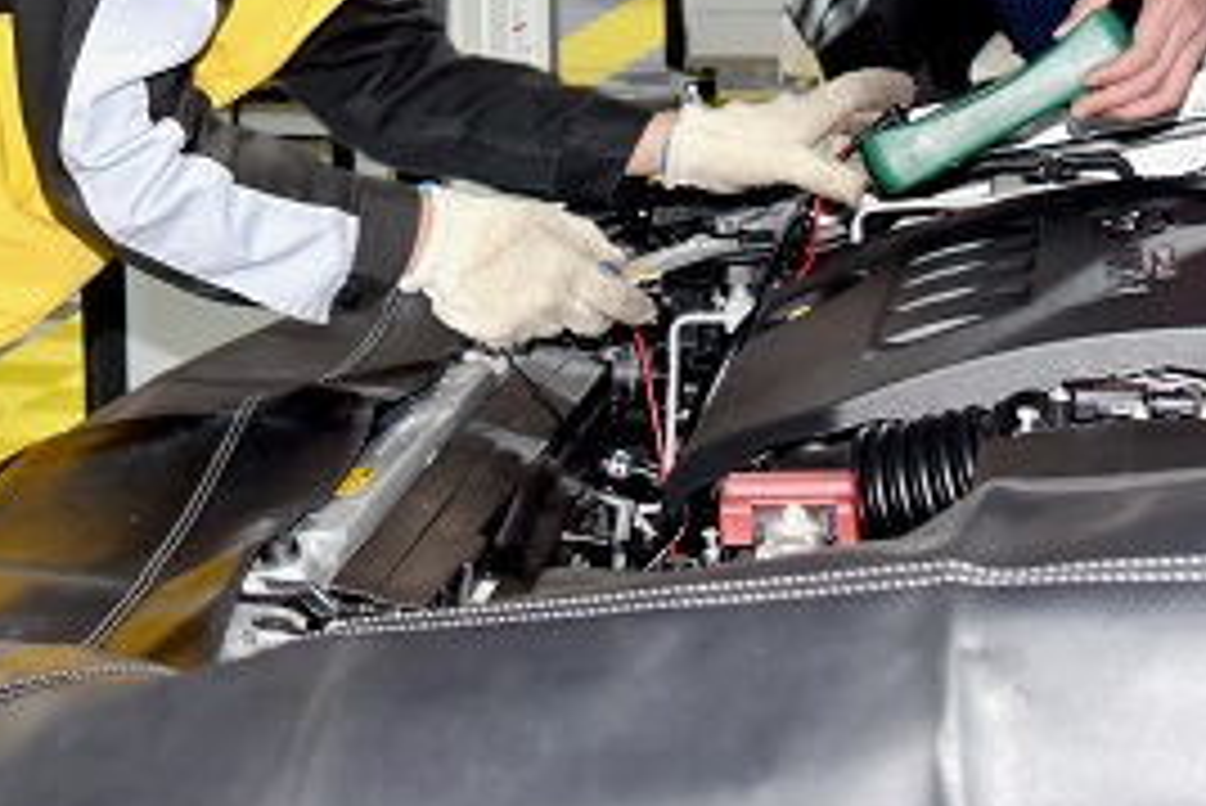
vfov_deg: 15.7
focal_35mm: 85
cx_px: 292
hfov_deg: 23.6
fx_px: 2849
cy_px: -36
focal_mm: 38
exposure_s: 1/60
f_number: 5.6
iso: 1600
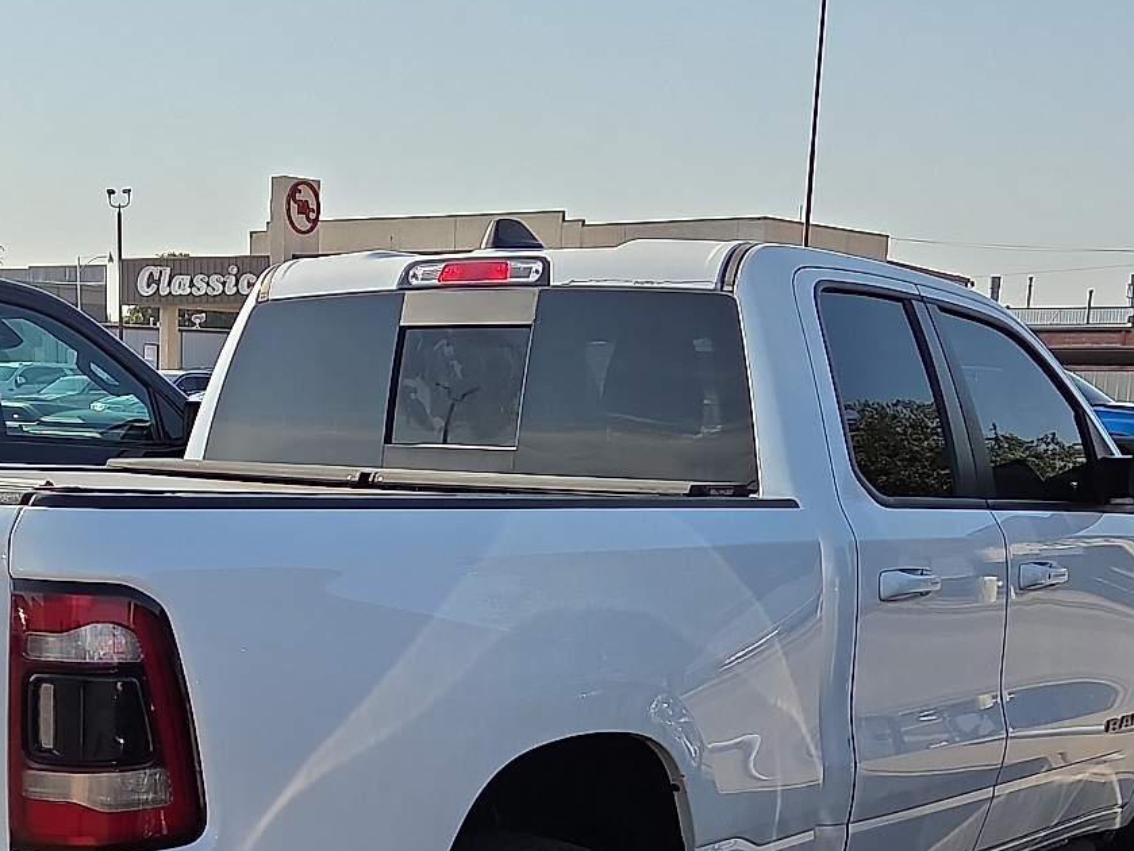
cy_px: 750
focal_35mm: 61
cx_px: 326
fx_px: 1999
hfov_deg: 31.3
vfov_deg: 23.5
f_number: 1.8
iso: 25
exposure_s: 1/1667
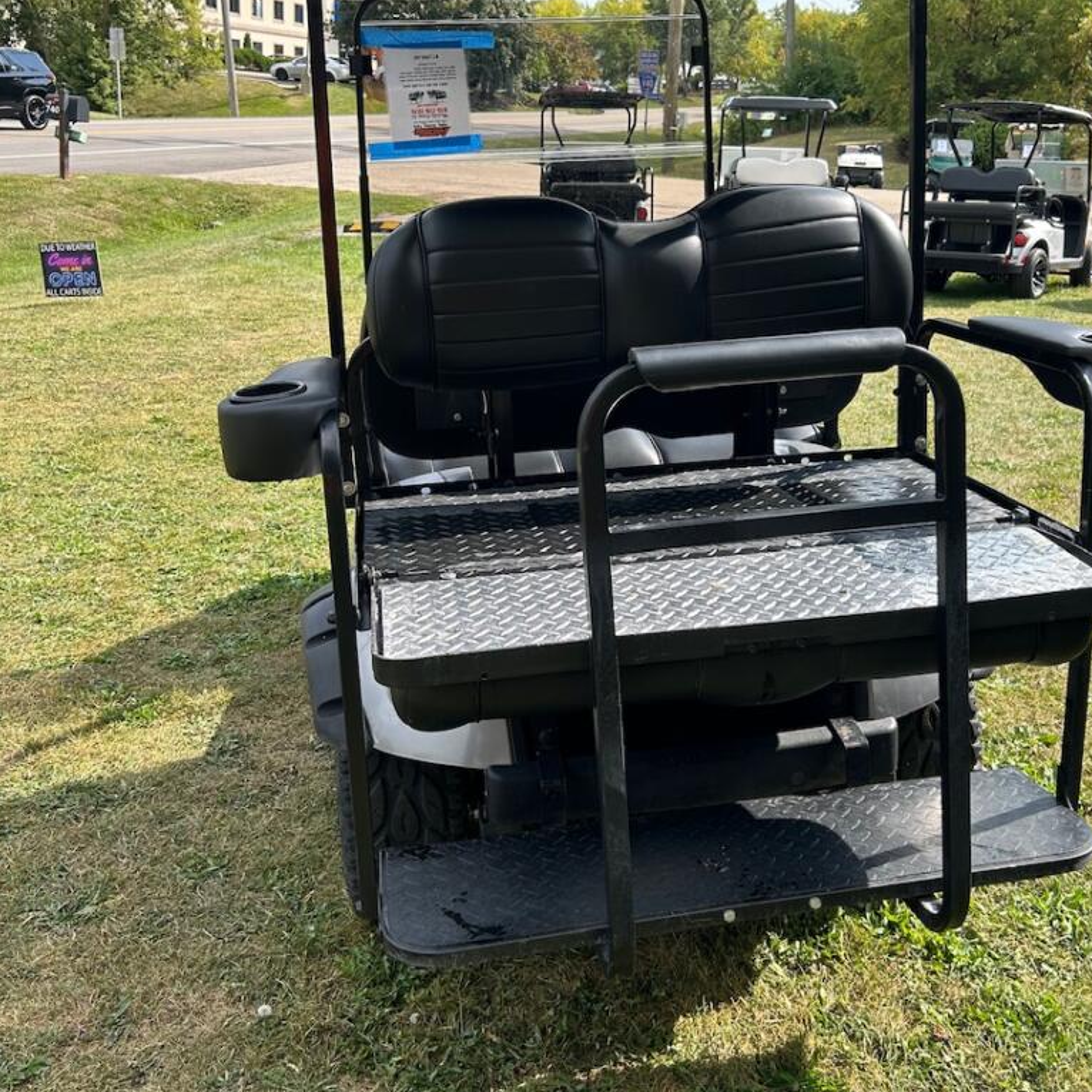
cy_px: 488
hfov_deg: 45.9
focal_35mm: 36
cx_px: 630
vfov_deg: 46.0
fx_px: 1285
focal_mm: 5.7
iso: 50
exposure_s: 1/1252
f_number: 1.5
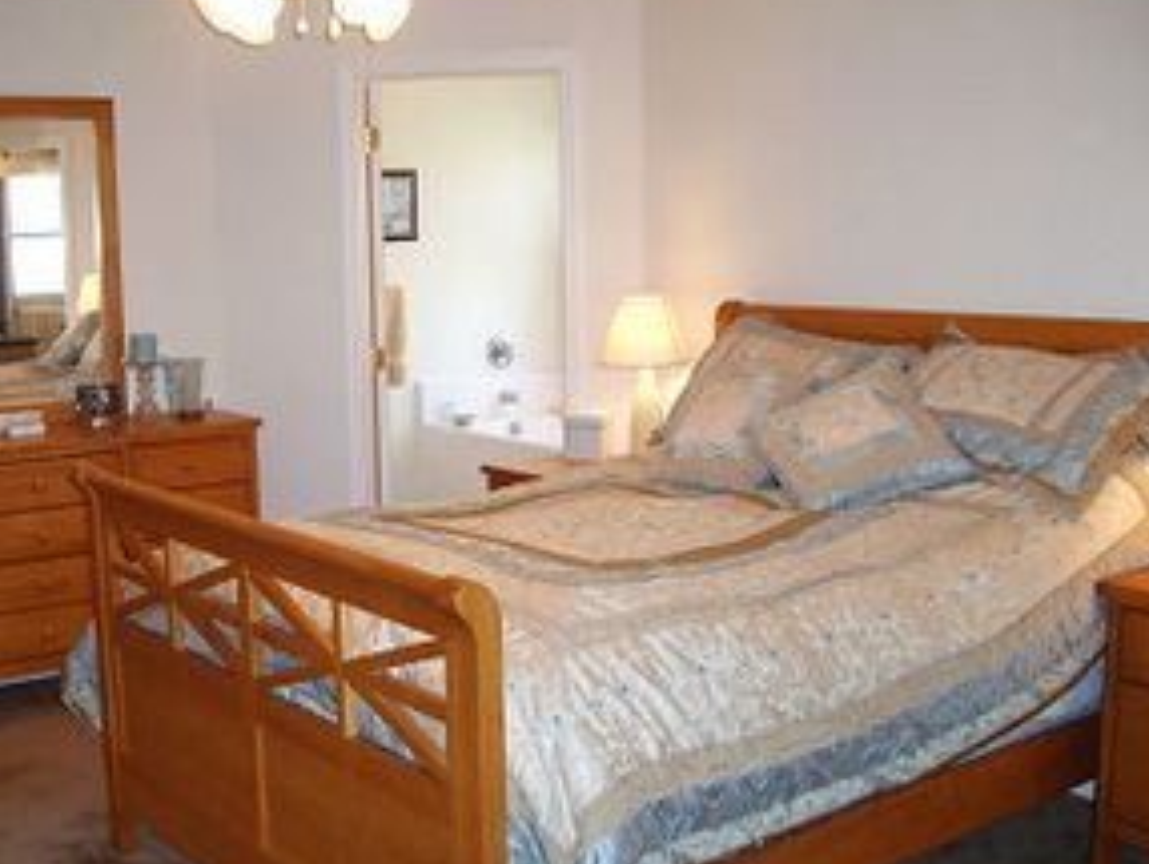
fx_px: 1495
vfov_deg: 32.2
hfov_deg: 41.9
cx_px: 478
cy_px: 498
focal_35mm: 45
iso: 100
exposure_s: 1/45
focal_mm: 5.8
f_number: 2.8
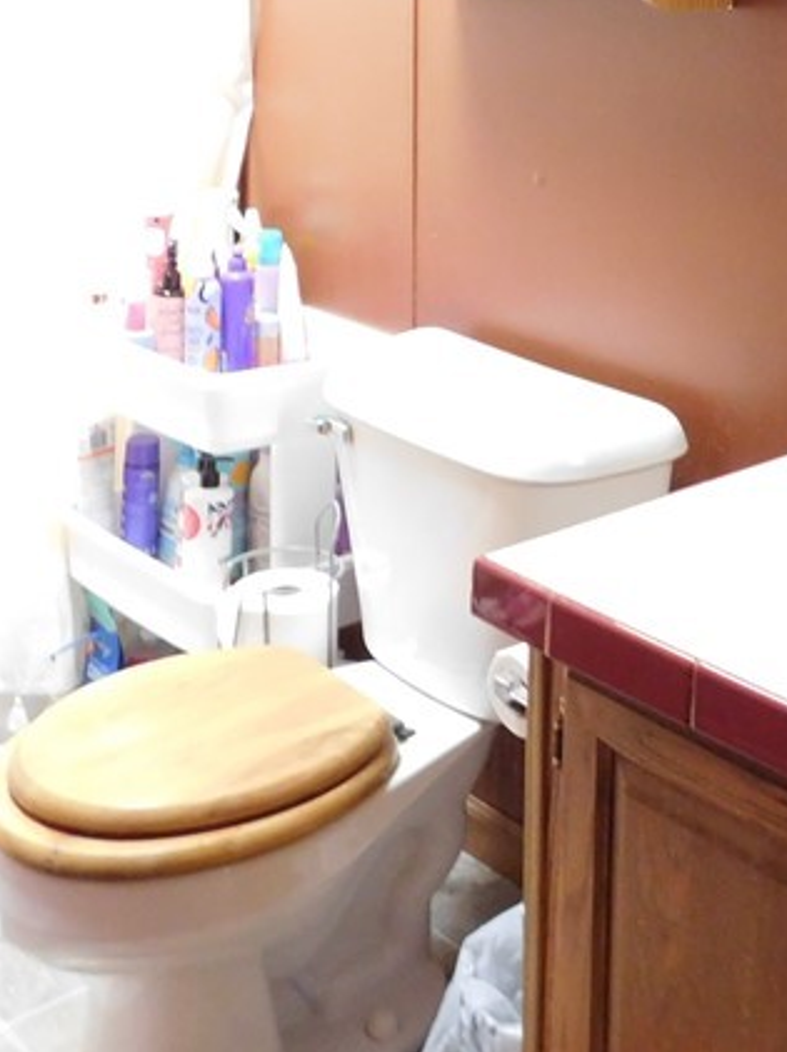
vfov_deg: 32.9
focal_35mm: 56
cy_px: 137
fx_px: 1700
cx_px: 717
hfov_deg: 25.2
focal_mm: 4
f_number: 3
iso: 400
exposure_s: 1/10
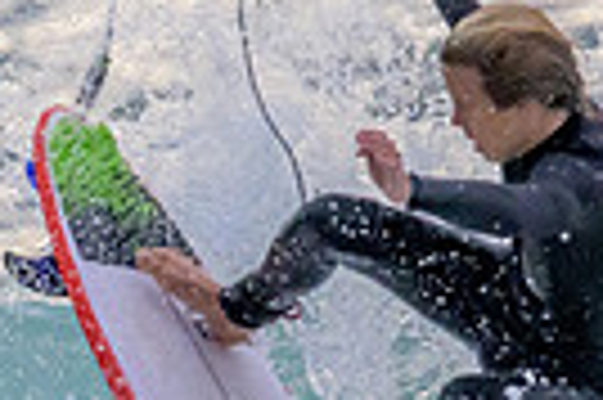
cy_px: 434
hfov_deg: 0.6
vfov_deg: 0.4
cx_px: 58
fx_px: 58001
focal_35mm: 3467
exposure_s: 1/2000
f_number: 11
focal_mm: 800
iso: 7200
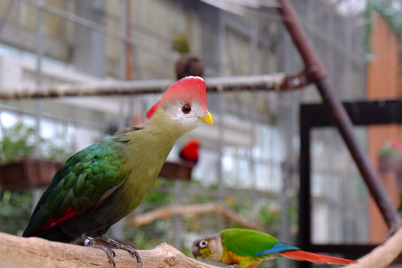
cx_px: 154
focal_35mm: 83
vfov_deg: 16.4
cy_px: 164
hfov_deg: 24.4
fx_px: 927
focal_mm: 44.4
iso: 800
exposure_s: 1/60
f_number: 4
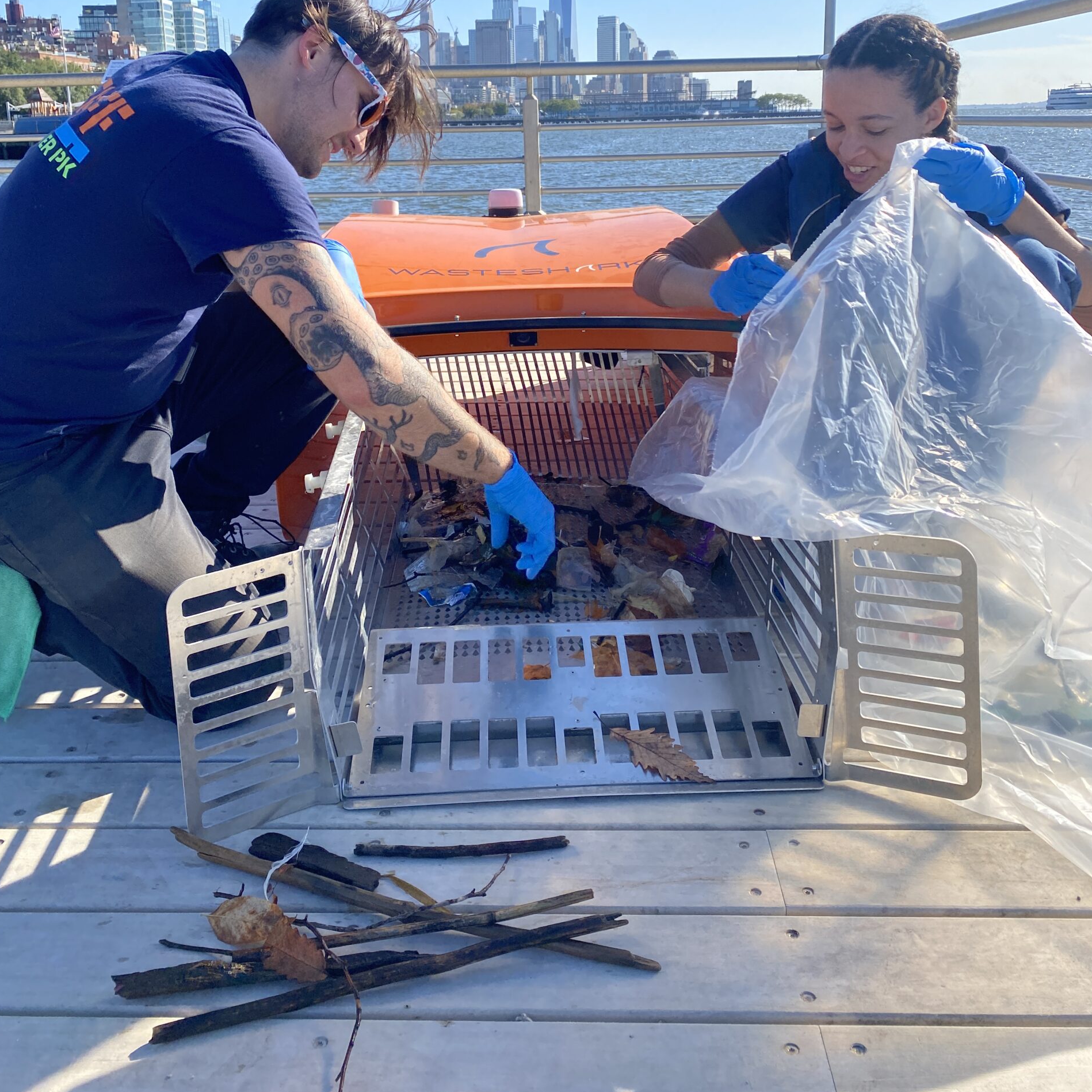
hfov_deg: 52.5
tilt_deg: -12.6
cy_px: 364
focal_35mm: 31
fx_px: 1106
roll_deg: +1.3
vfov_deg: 51.6
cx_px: 546
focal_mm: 4.25
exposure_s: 1/2688
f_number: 1.8
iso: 32
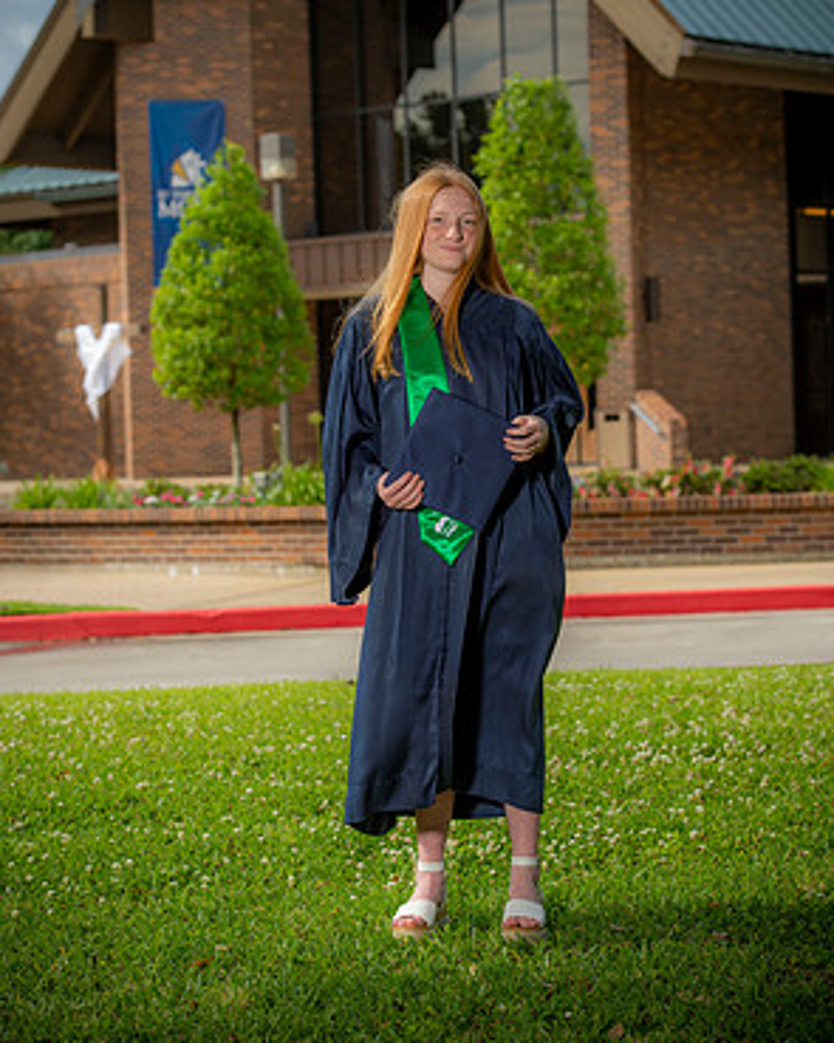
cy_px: 455
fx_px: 3179
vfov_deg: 18.6
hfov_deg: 14.9
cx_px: 420
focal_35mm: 103
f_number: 5.6
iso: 80
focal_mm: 90
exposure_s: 1/250
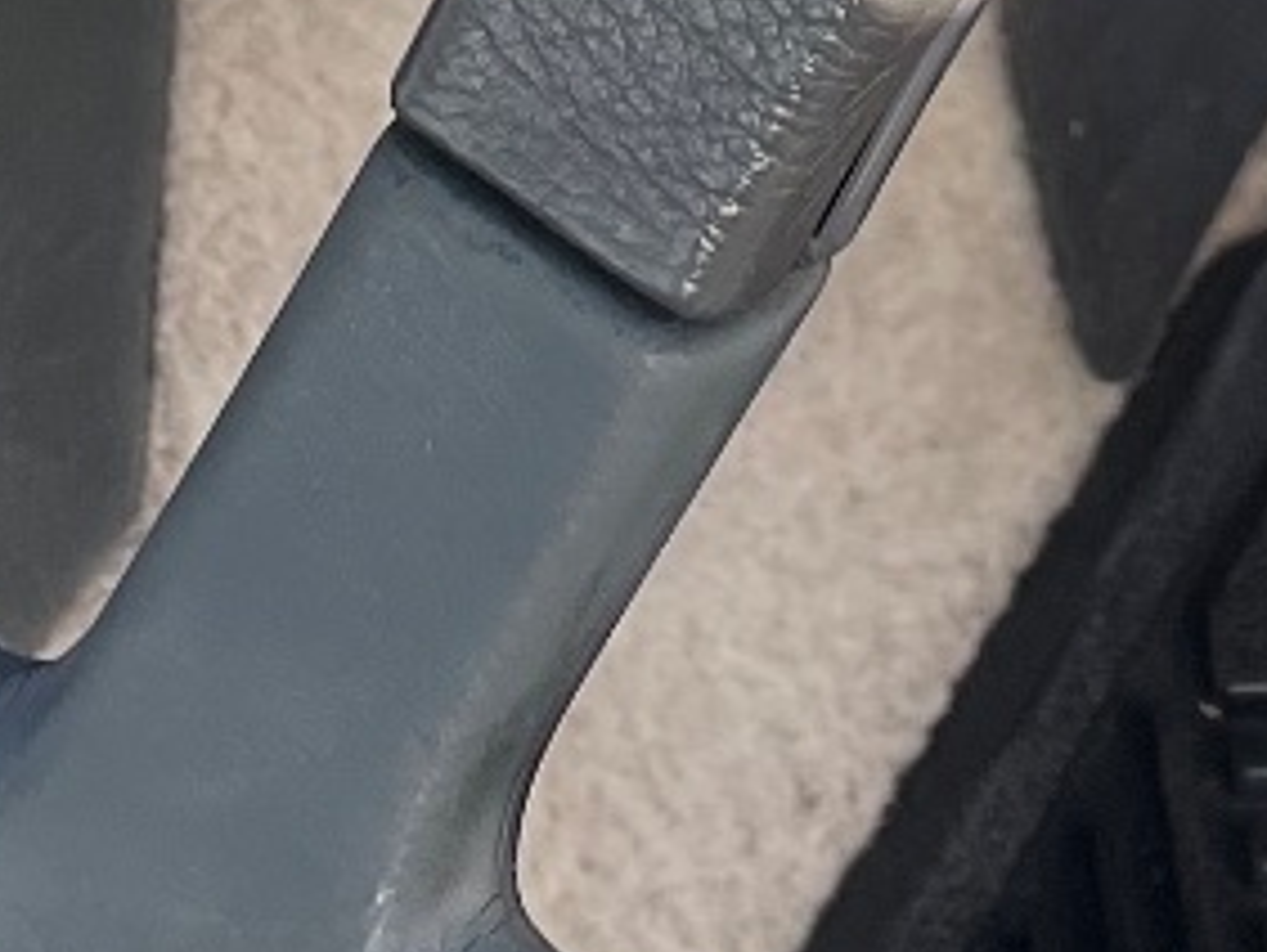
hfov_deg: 11.5
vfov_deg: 7.9
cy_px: -1504
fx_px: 6228
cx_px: 1227
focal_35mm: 170
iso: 32
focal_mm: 5.1
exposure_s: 1/389
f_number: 1.6
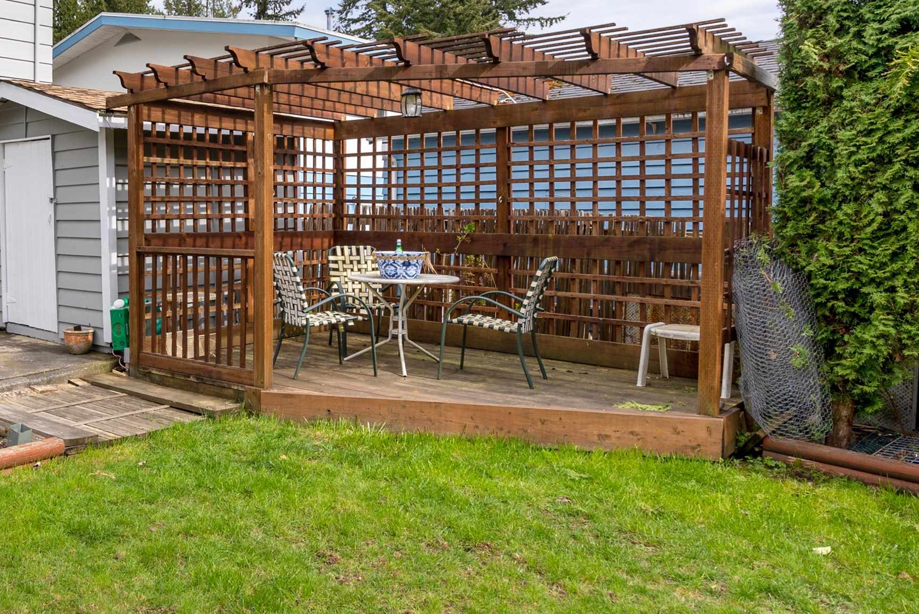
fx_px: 817
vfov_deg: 41.1
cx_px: 153
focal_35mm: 32
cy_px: 262
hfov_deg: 53.8
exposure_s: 1/125
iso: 80
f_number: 10
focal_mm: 18
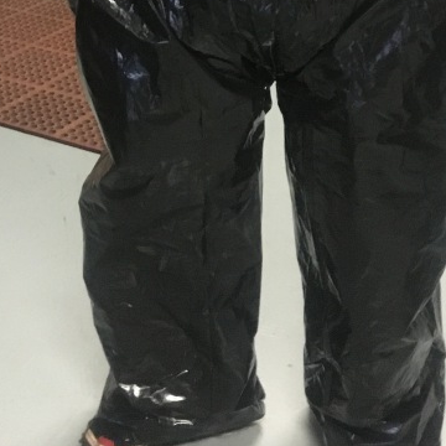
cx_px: 229
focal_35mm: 76
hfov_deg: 22.8
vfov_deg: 20.1
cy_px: -191
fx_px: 1108
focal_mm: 4.15
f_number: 2.2
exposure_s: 1/15
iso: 320
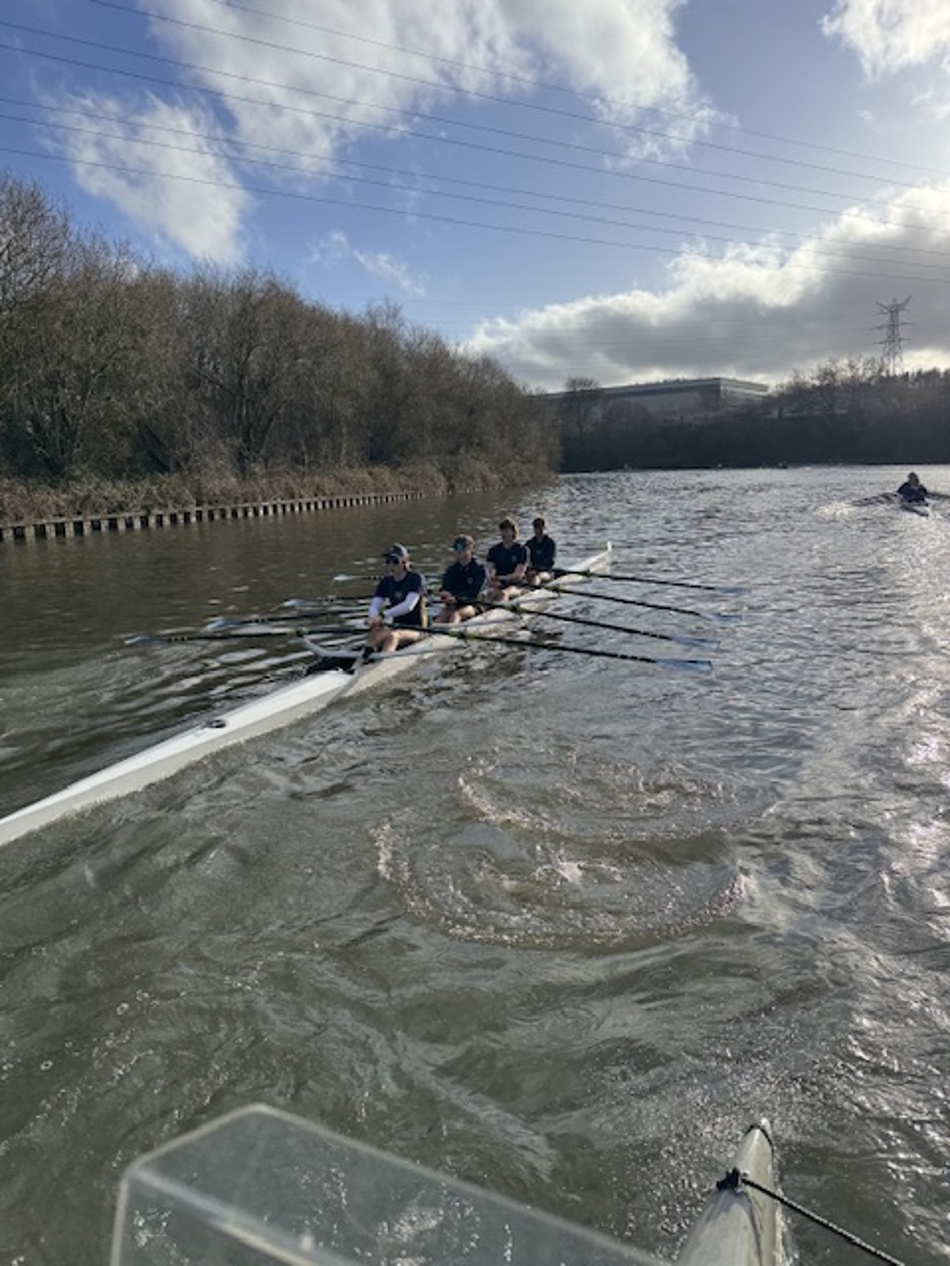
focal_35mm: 24
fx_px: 878
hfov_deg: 56.8
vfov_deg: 71.6
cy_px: 633
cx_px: 475
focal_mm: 6.76
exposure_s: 1/6410
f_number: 1.78
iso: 80
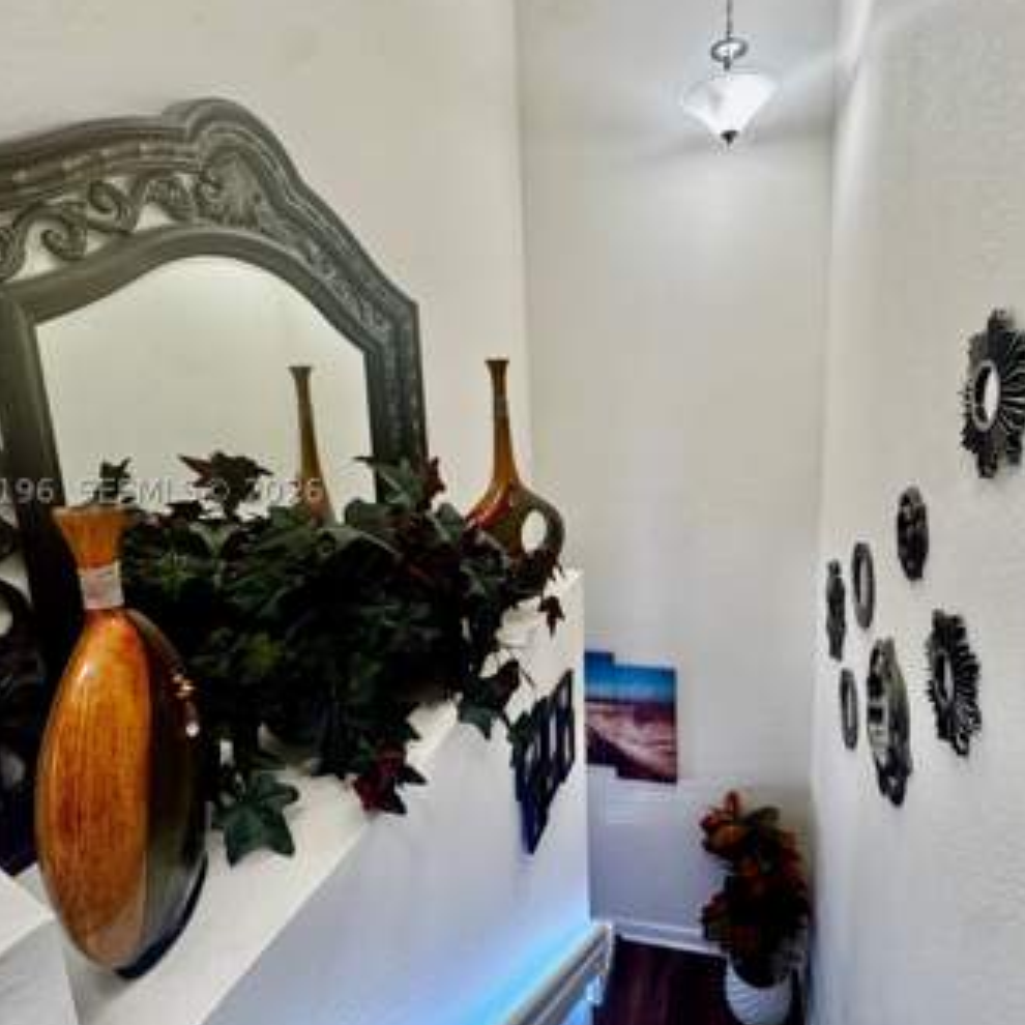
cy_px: 491
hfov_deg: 79.9
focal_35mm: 18
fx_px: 603
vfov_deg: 80.7
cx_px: 609
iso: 200
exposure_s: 1/120
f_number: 2.2
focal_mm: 2.22
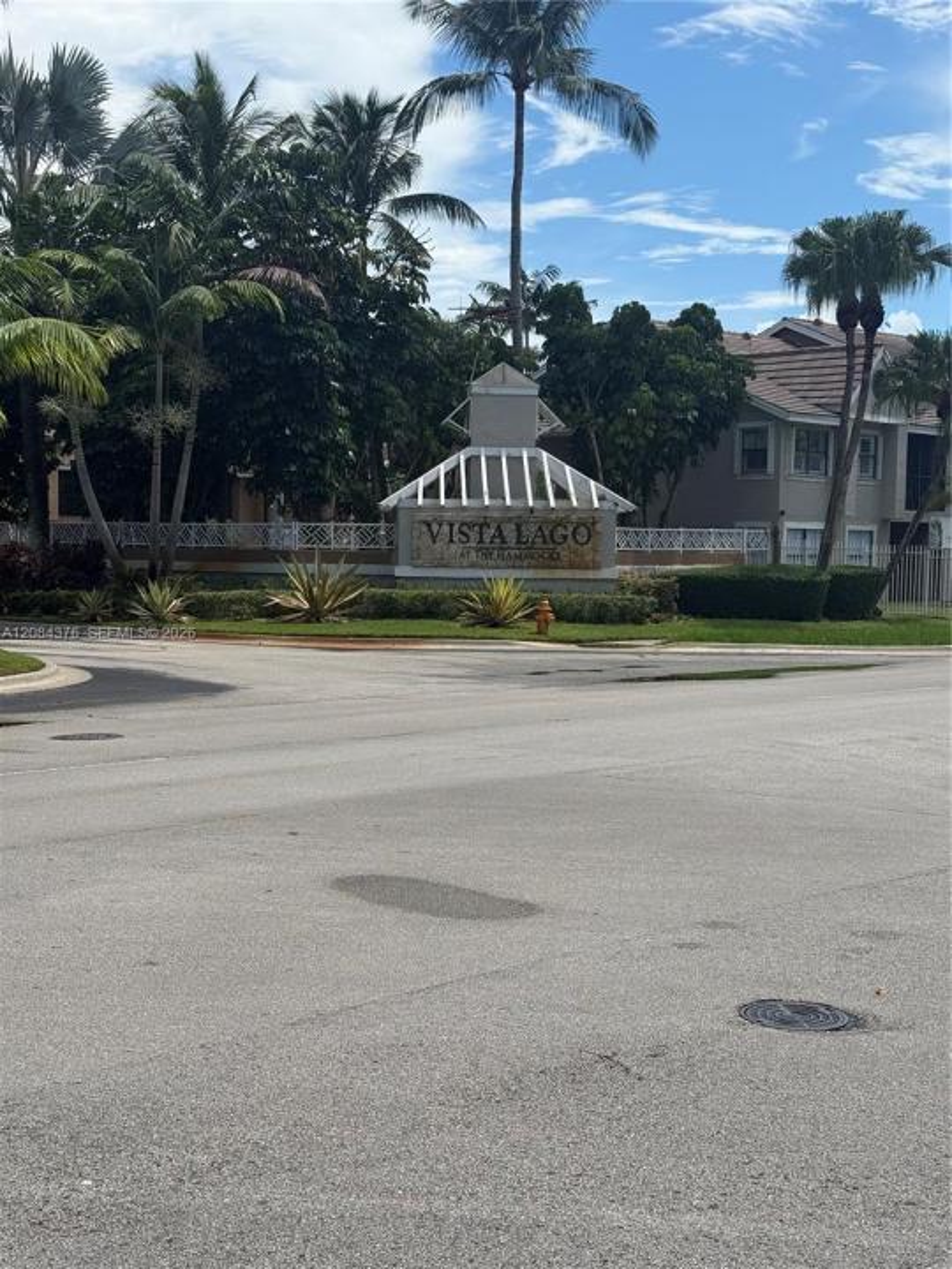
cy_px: 634
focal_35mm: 48
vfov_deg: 39.7
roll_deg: -1.9
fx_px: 1760
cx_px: 476
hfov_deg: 30.3
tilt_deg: -6.7
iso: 64
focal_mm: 6.76
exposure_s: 1/5587
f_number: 1.78
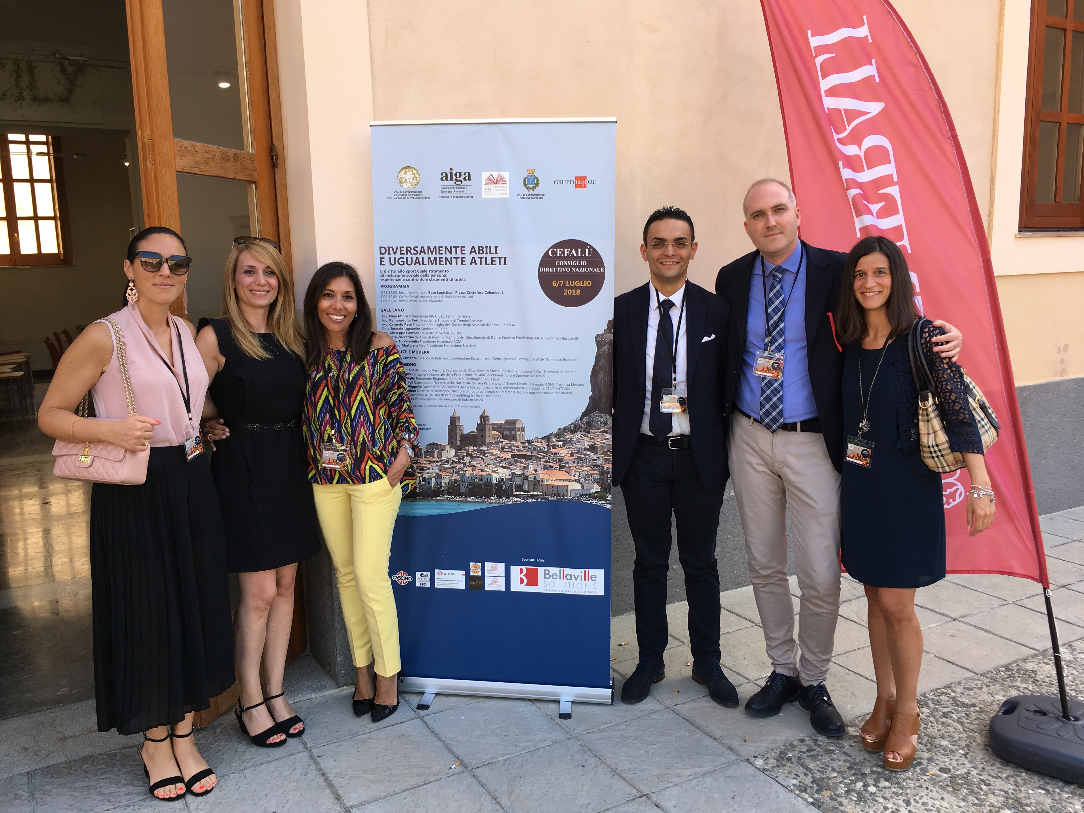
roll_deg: +1.3
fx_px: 908
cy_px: 406
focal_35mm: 29
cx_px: 542
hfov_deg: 61.7
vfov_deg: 48.2
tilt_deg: -11.1
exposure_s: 1/187
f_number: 2.2
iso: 25
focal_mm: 4.15
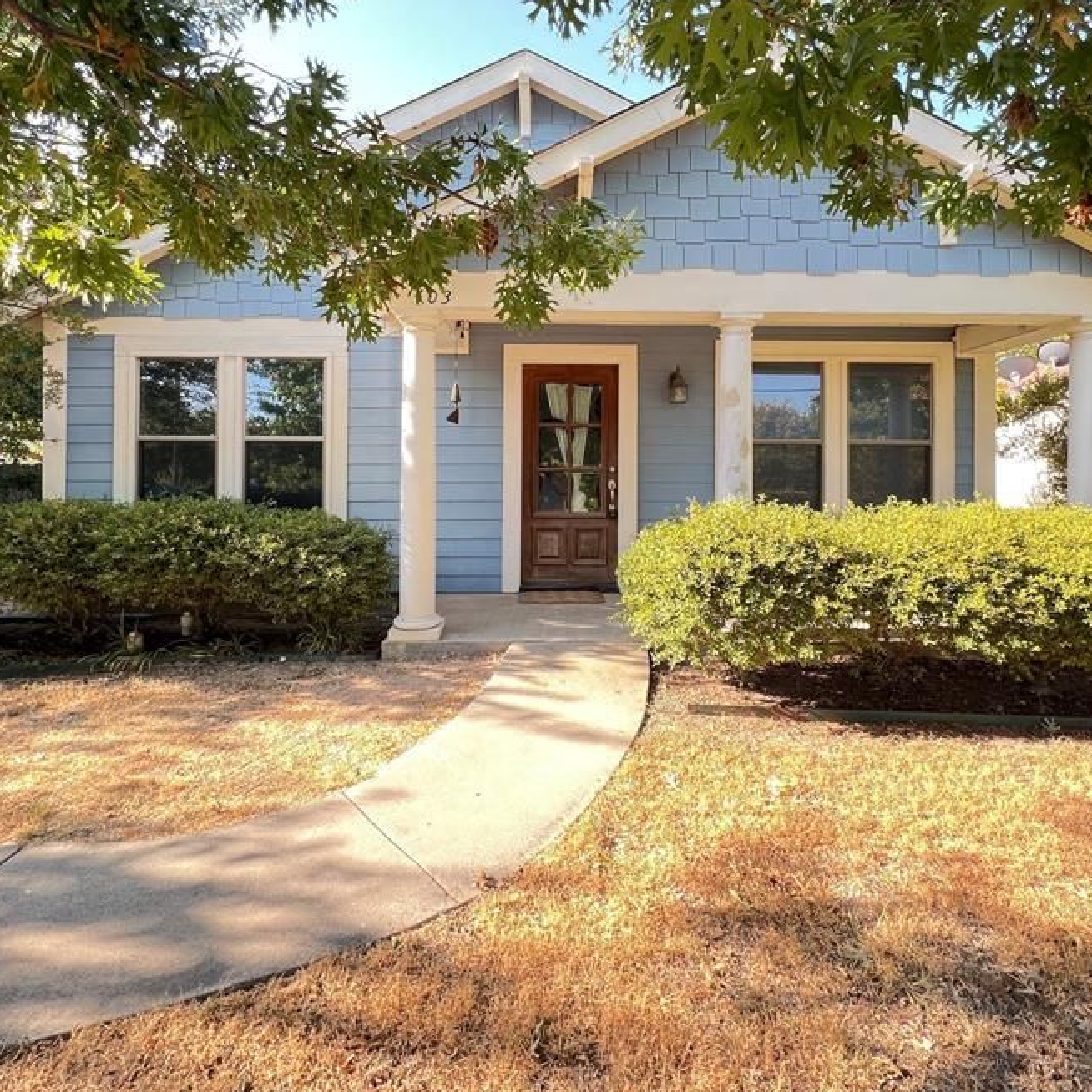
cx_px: 553
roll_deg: -0.8
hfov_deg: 80.7
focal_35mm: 18
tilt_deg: -0.9
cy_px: 464
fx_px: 642
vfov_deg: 80.2
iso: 50
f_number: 1.8
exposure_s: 1/99
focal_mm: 1.57
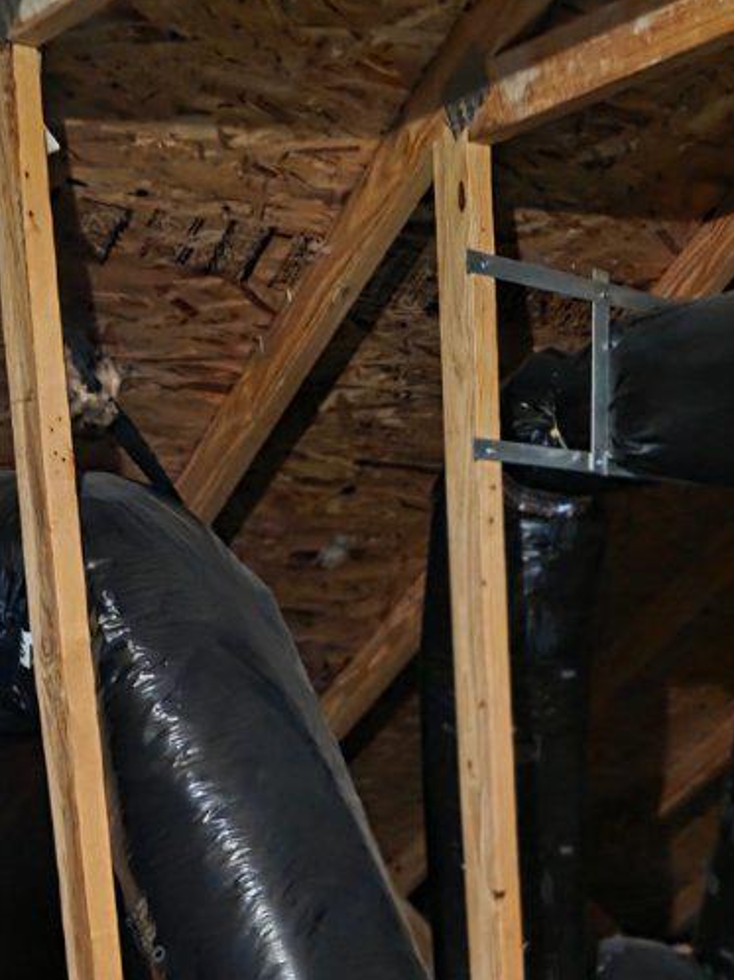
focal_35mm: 71
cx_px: 787
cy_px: 1202
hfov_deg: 19.9
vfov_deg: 24.6
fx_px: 2009
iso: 2000
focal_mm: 6.3
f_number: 1.7
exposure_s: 1/17.2
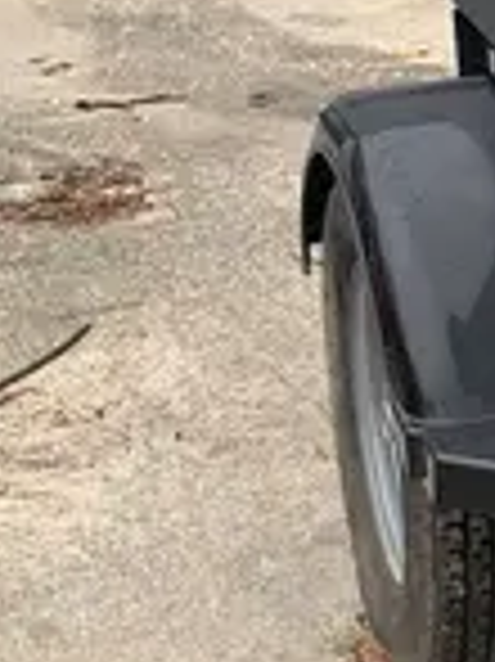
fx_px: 2482
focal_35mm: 130
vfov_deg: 15.2
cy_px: 286
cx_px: 1089
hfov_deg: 10.2
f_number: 1.8
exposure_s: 1/488
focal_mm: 4.25
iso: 25
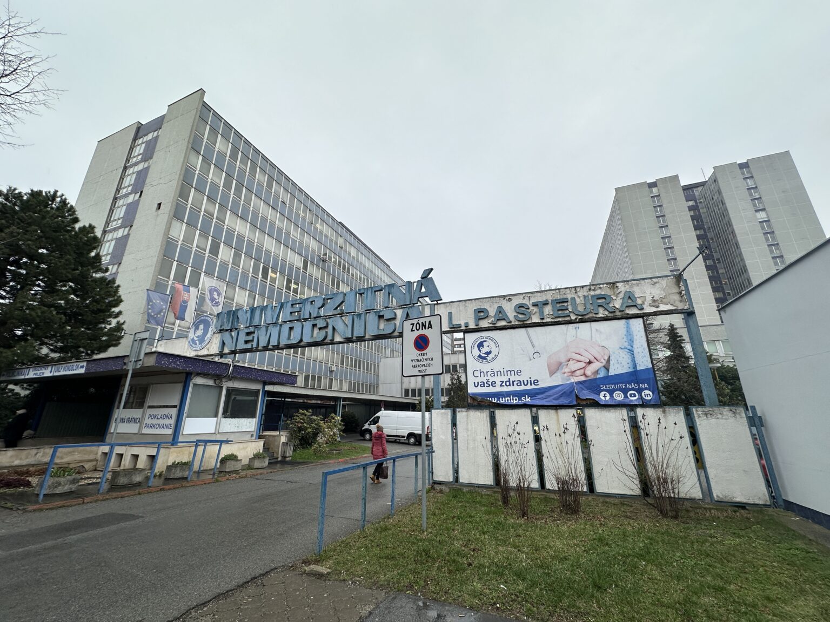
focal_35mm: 14
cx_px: 415
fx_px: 336
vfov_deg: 85.7
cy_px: 311
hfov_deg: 102.1
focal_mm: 2.22
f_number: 2.2
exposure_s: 1/491
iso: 40
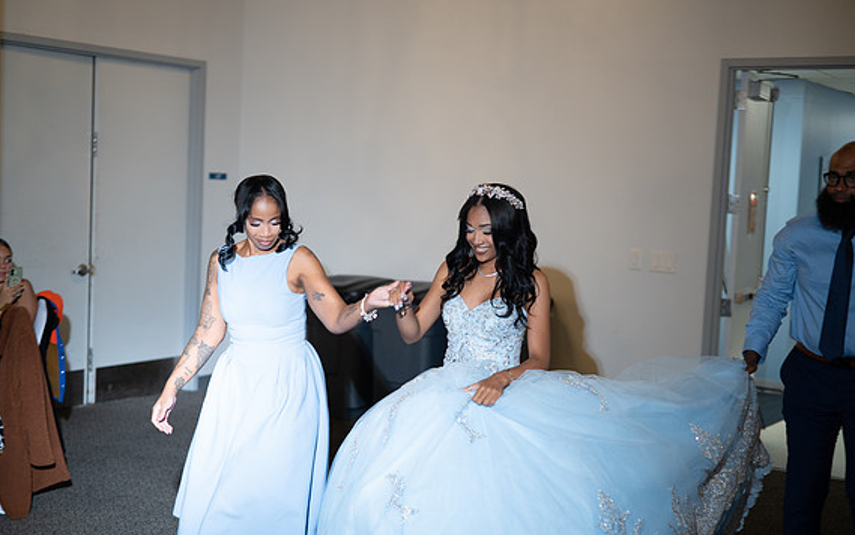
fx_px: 1259
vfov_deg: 24.0
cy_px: 277
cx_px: 422
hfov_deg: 37.5
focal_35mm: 54
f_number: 1.8
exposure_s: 1/125
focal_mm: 50
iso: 640
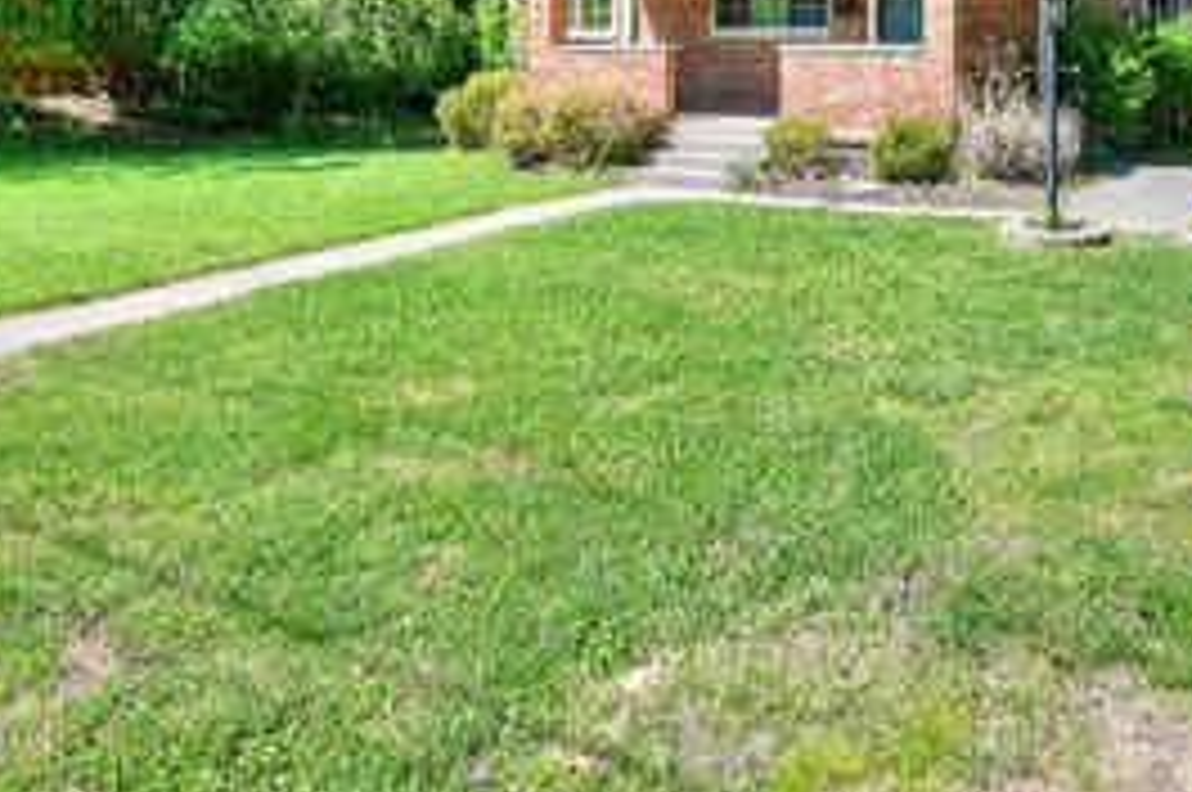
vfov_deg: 35.4
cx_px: 801
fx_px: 1156
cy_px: 65
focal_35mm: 35
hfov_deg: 53.4
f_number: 11
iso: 100
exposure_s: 1/40
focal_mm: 18.5
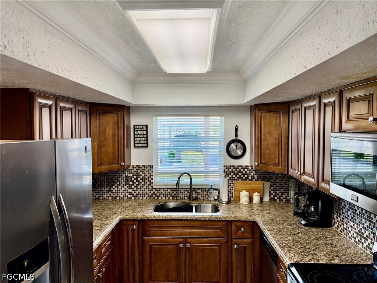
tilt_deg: -1.9
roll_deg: +0.4
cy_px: 142
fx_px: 261
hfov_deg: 71.6
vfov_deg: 56.8
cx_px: 188
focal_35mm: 24
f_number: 1.78
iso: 200
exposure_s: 1/214
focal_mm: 6.76
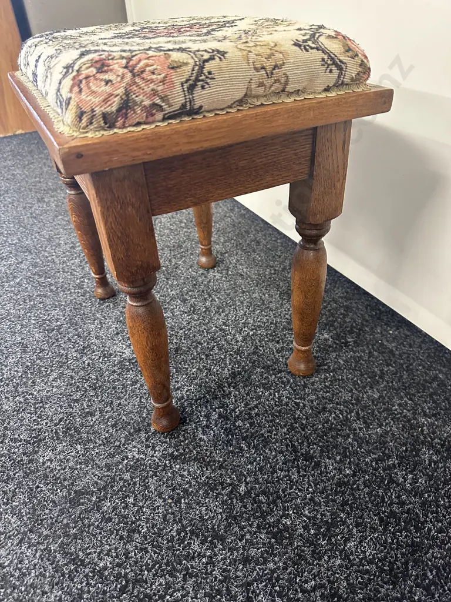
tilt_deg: -35.9
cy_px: 301
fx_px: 417
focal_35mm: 24
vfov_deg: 71.6
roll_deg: +2.7
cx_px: 226
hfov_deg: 56.8
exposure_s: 1/50
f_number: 1.78
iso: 500
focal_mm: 6.86
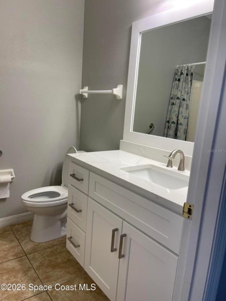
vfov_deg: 69.4
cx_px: 113
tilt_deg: -11.7
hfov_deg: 54.9
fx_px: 218
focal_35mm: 25
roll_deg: -4.0
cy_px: 150
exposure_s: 1/120
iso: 80
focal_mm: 5.1
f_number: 1.6
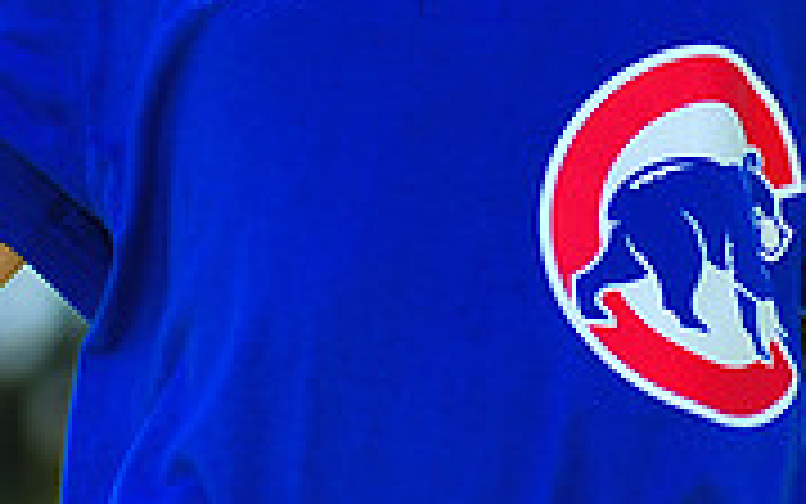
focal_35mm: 593
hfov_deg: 3.5
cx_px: 603
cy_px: -230
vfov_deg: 2.2
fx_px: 13030
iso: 200
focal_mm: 180
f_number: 5
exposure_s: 1/400
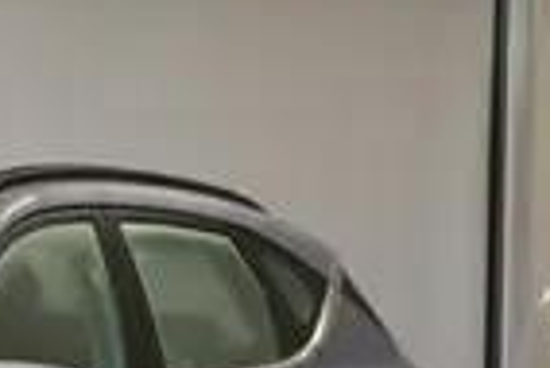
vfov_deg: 5.6
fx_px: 3716
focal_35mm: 243
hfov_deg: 8.2
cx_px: -360
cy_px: 449
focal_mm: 48
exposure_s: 1/160
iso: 2000
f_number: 4.5
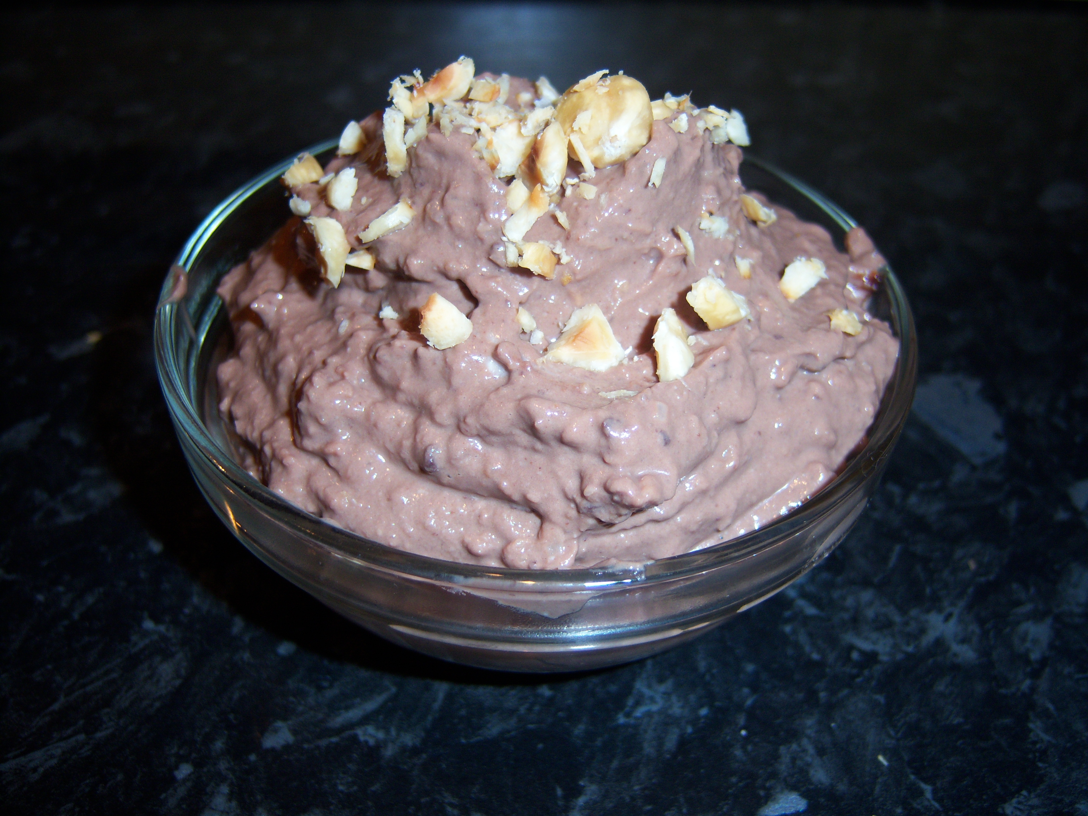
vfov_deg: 39.7
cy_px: 408
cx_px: 544
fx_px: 1131
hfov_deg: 51.4
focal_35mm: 36
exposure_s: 1/60
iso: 80
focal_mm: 7.5
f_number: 2.8
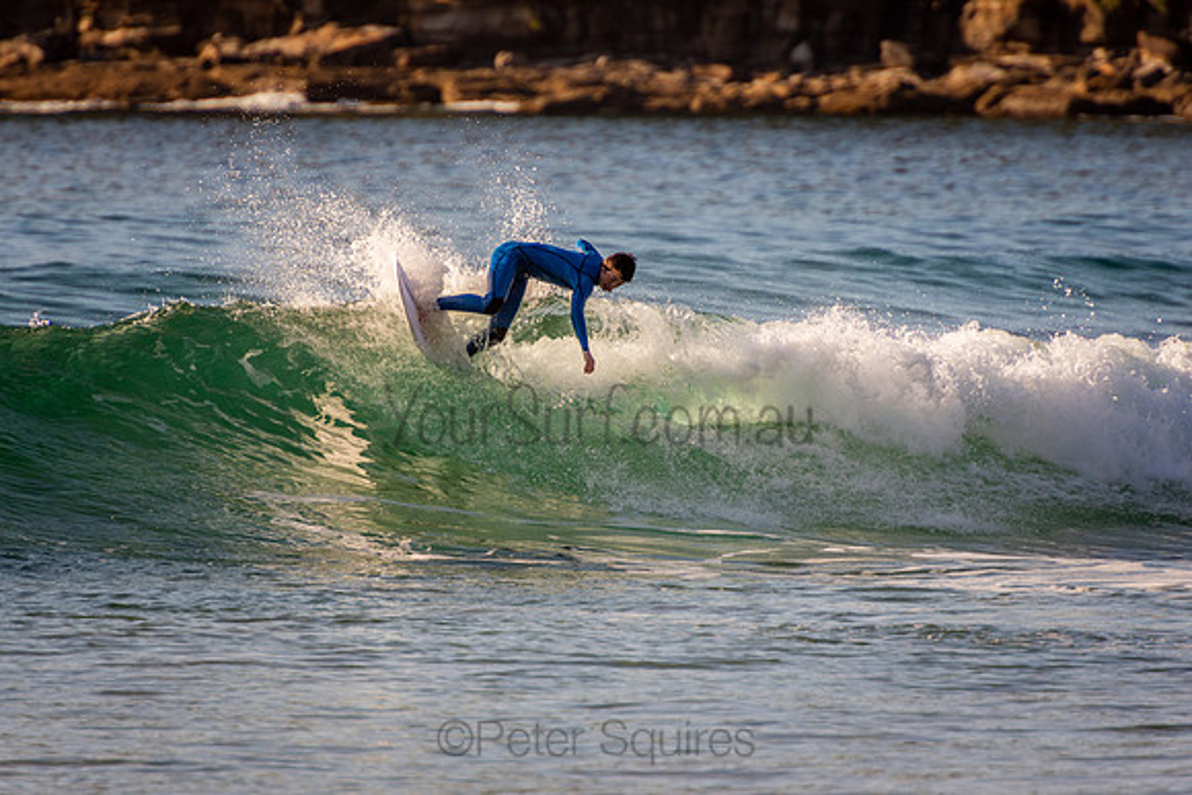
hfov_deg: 3.4
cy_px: 398
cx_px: 596
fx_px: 19870
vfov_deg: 2.3
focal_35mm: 600
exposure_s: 1/1250
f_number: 5.6
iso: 400
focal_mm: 400
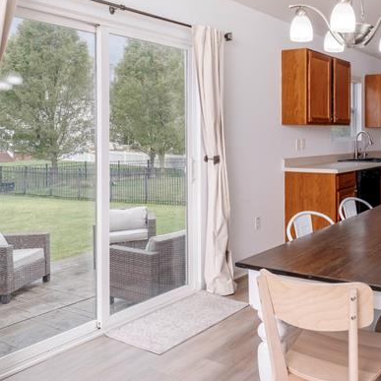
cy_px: 136
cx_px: 346
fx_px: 448
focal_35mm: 36
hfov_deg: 42.1
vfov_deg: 45.5
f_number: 6.4
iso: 800
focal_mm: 10.4
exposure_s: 1/125
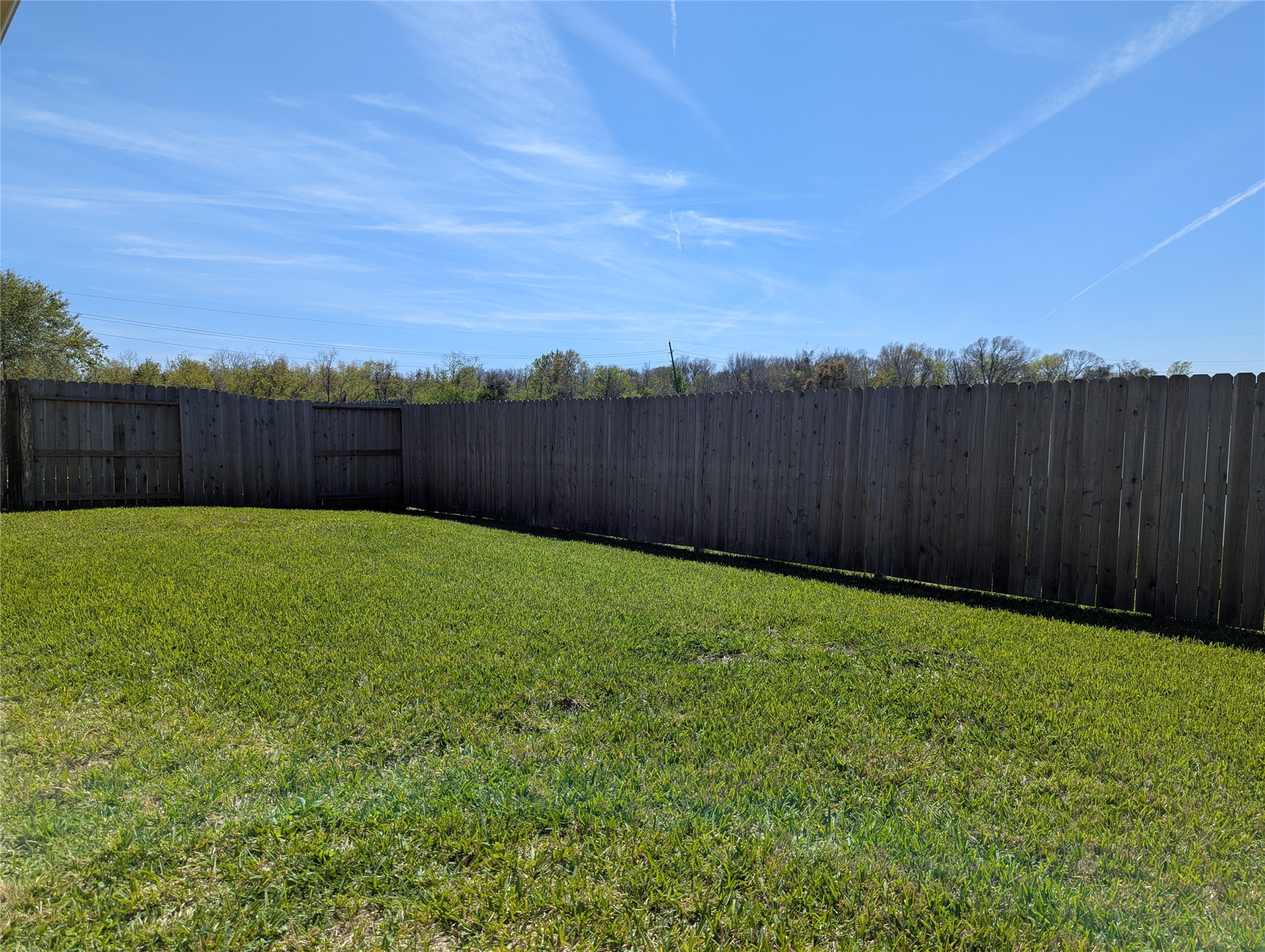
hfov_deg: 71.5
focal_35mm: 24
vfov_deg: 56.9
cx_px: 632
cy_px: 476
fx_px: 878
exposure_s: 1/2976
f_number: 1.85
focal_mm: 6.81
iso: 47
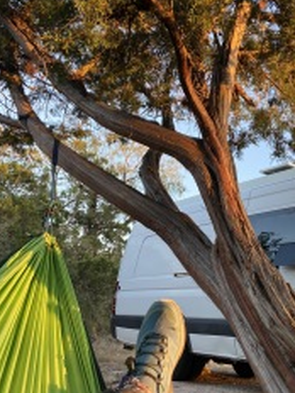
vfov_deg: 45.8
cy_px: 190
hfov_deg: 34.6
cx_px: 209
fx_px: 466
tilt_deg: +17.6
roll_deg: -0.1
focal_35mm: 41
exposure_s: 1/121
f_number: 1.8
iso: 80
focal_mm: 4.25
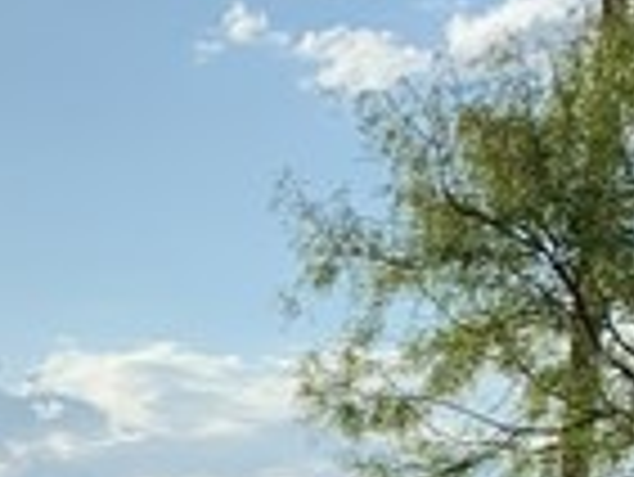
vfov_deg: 7.6
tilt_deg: -2.2
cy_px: 932
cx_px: -836
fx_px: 3465
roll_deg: -2.5
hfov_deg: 9.4
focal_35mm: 189
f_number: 1.8
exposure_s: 1/2833
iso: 25
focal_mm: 4.25
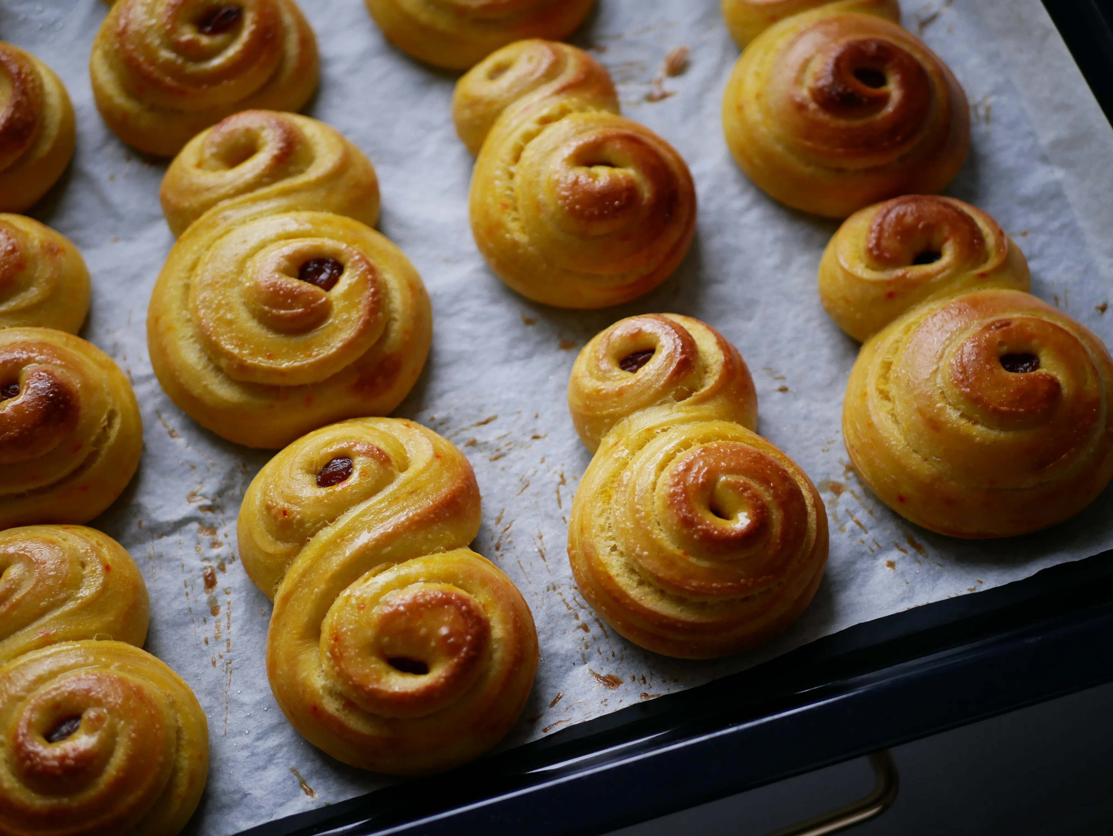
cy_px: 418
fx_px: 1608
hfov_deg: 38.2
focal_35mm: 50
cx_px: 556
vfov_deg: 29.1
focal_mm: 25
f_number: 1.7
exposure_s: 1/60
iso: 640
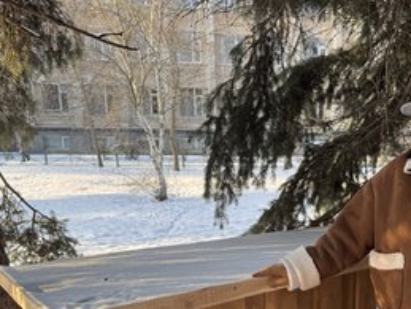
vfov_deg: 37.8
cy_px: 231
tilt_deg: -12.1
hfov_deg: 48.8
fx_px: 440
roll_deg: -0.8
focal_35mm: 37
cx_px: 290
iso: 80
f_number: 1.78
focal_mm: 6.76
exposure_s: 1/305
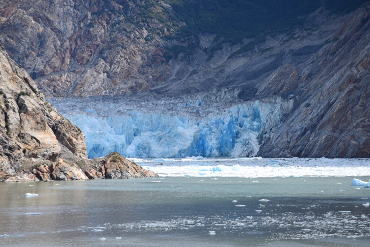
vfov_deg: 7.6
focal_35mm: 180
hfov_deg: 11.4
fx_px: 1850
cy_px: 124
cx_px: 185
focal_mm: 120
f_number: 7.1
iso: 200
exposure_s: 1/800
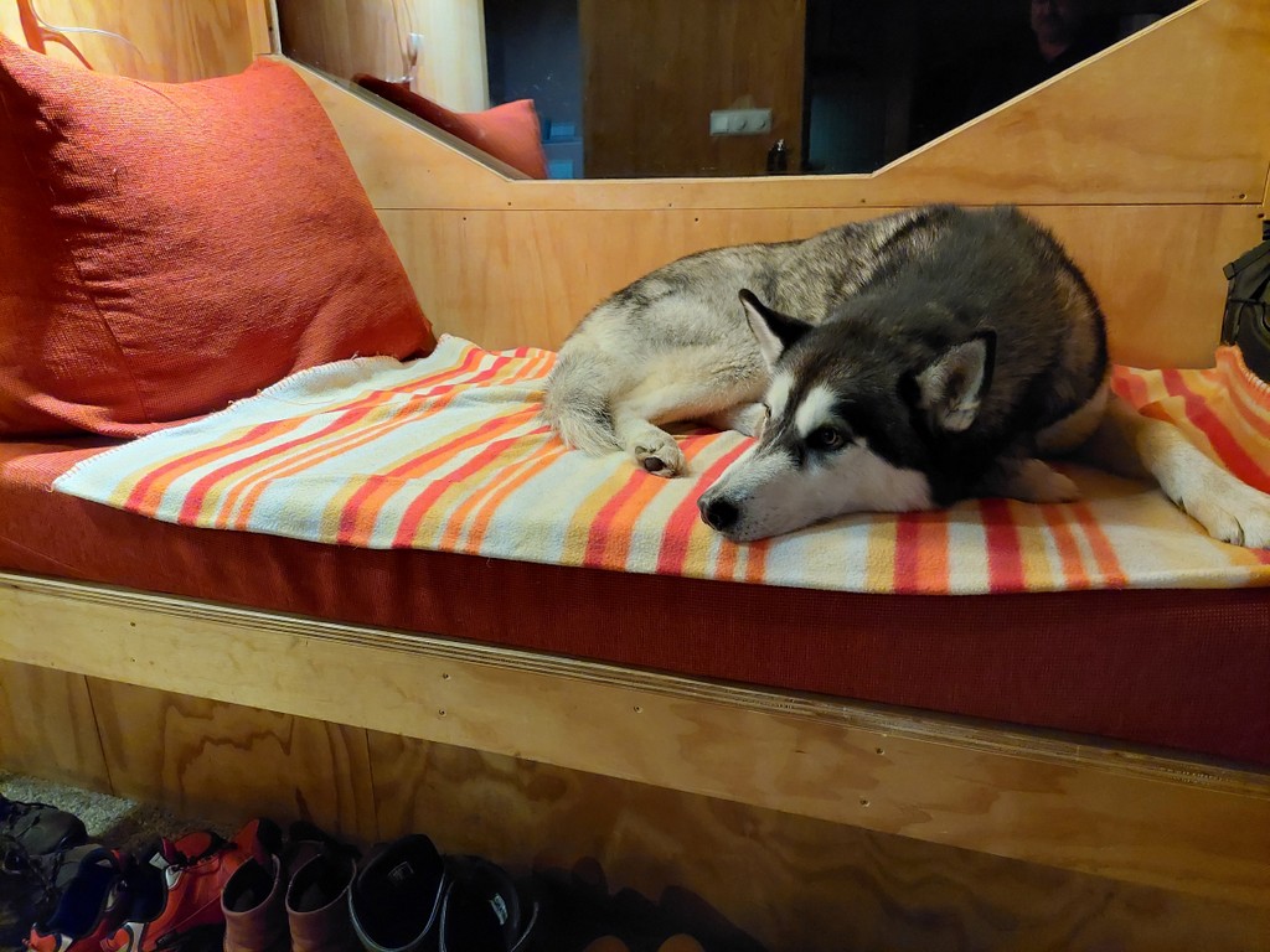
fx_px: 917
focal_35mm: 25
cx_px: 635
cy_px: 476
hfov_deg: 69.4
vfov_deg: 54.9
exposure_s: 1/17
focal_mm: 5.23
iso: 2000
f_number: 1.8
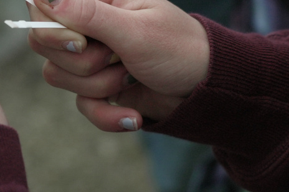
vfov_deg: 8.0
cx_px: 84
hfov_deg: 12.1
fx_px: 1364
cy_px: -7
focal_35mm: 170
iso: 1600
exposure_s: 1/8000
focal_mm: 77
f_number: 5.6
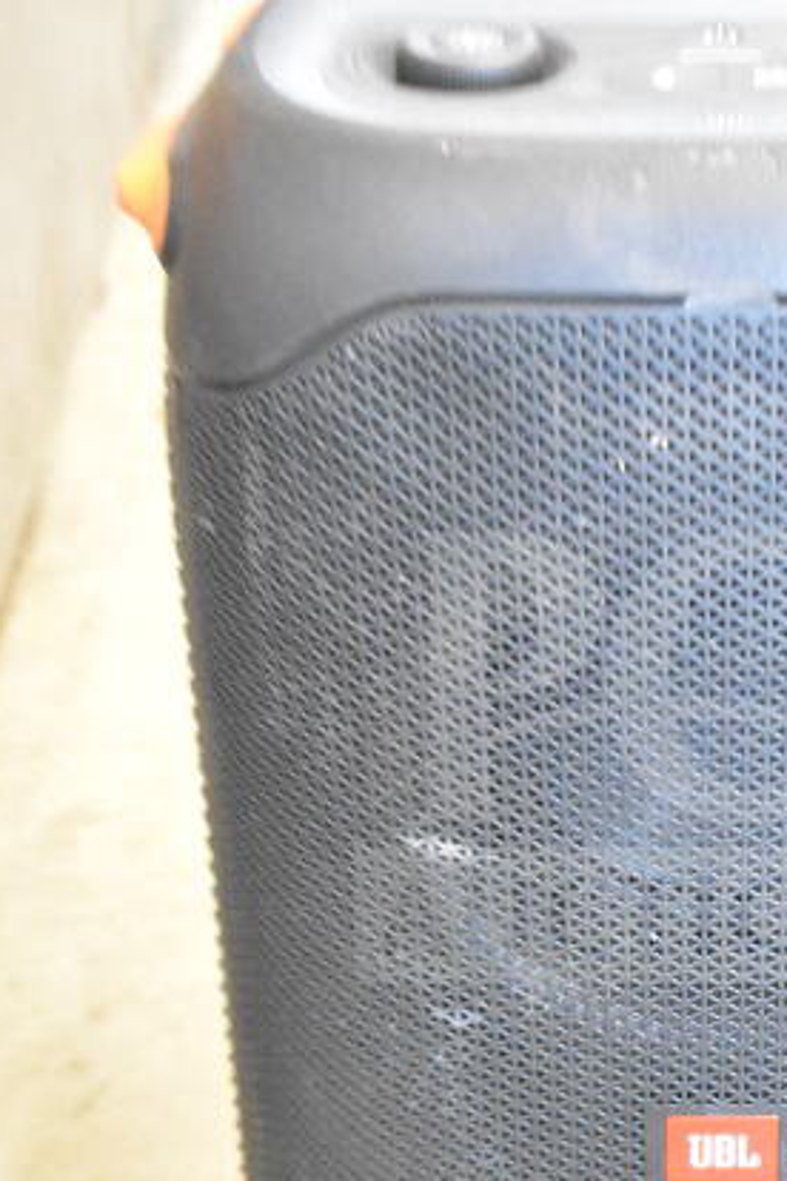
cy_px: 756
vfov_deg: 19.2
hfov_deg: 12.8
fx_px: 3476
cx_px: 673
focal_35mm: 106
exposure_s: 1/50
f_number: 4.5
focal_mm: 32
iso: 10000
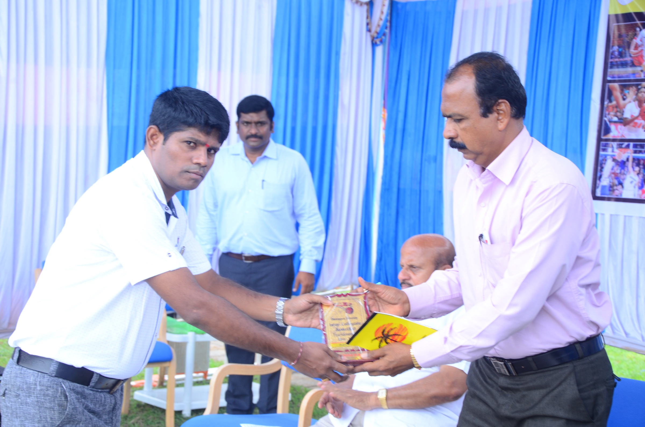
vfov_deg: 9.9
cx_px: 322
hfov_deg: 14.9
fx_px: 2467
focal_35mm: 138
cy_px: 214
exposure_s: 1/125
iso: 250
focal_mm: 92
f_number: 6.3
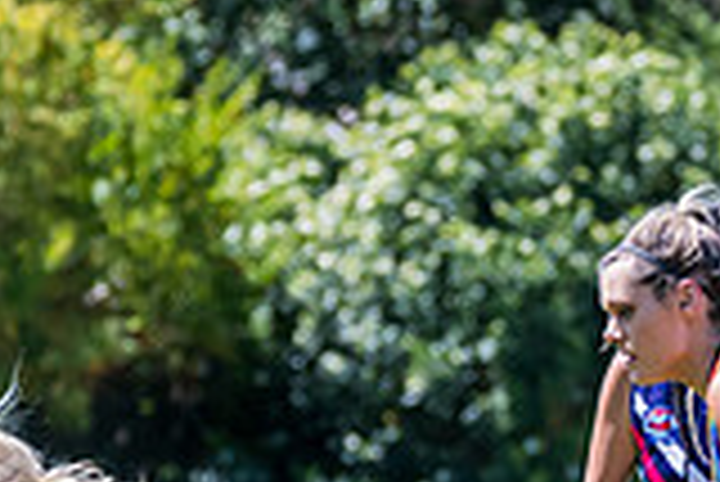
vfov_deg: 1.3
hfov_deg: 1.9
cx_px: 391
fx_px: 21519
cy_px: 796
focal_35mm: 1075
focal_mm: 280
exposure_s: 1/1600
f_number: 6.3
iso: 800
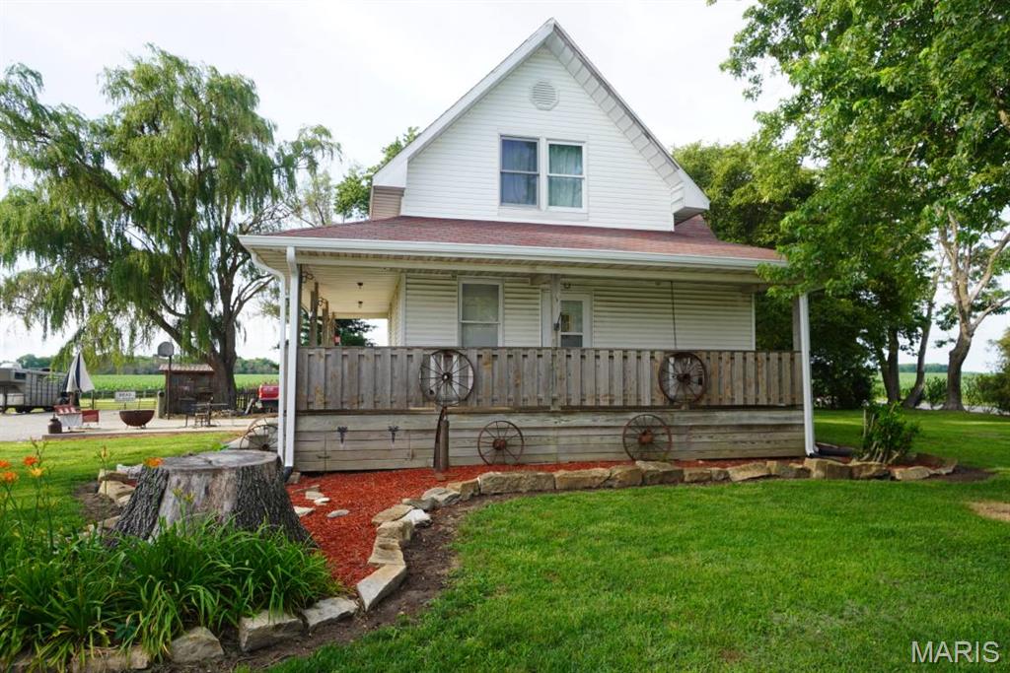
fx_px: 631
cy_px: 336
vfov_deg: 56.2
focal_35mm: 22
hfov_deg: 77.3
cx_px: 505
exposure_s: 1/125
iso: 100
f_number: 5.6
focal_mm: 15
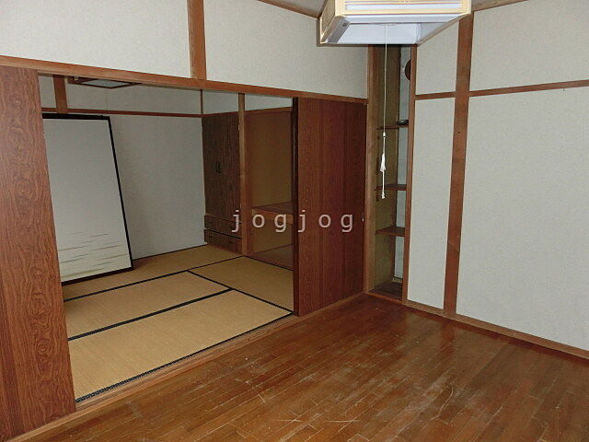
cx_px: 294
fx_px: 408
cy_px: 221
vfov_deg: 56.8
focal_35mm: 24
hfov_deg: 71.6
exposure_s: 1/60
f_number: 3
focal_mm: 4.24
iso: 400
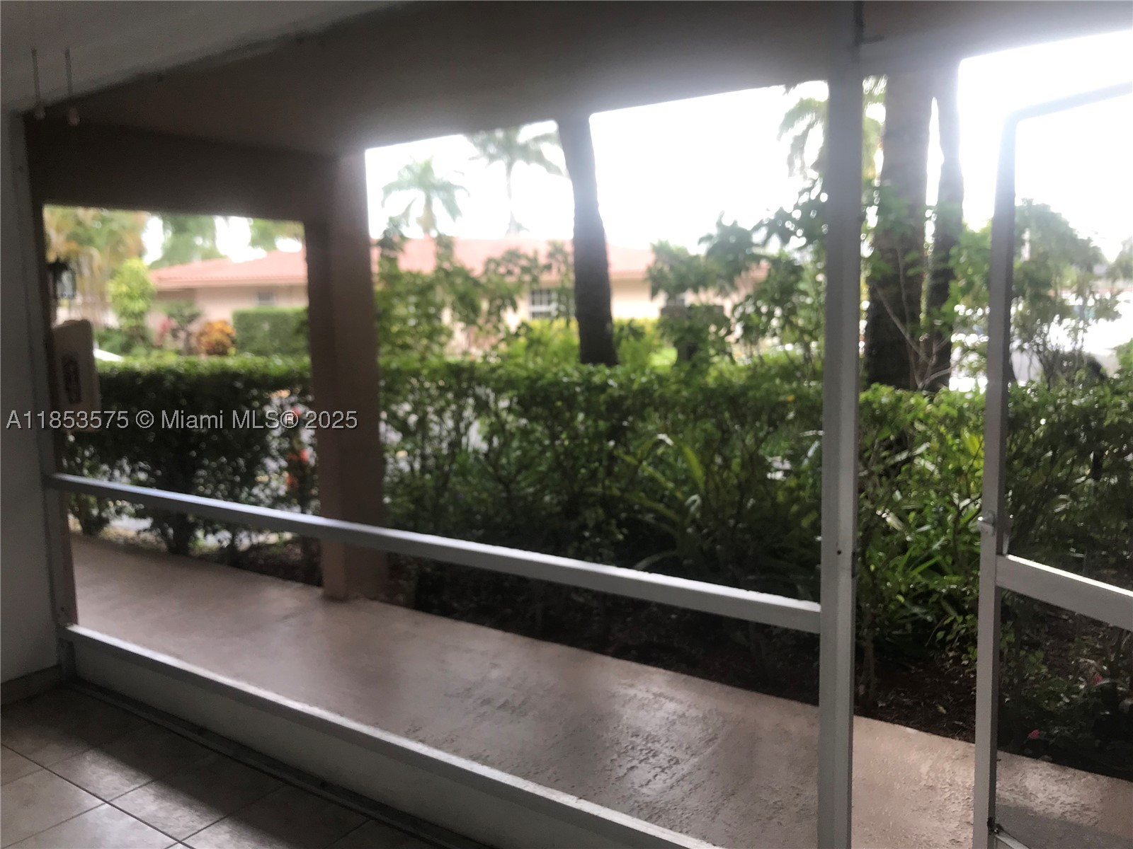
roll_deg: +1.7
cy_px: 424
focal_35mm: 28
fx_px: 916
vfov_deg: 49.7
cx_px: 566
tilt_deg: -8.4
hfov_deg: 63.4
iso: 32
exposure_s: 1/120
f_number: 1.8
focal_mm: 3.99
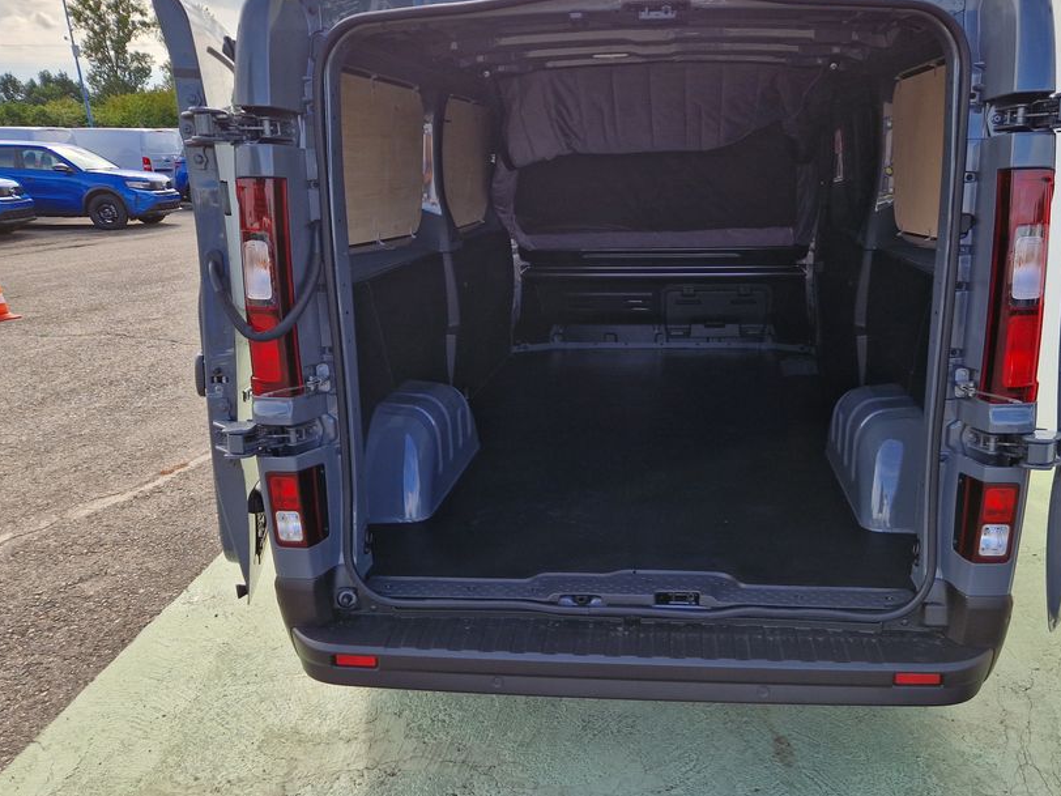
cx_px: 621
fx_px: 889
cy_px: 408
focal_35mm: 29
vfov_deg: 48.2
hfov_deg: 61.3
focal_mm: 5.4
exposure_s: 1/698
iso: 50
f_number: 1.8
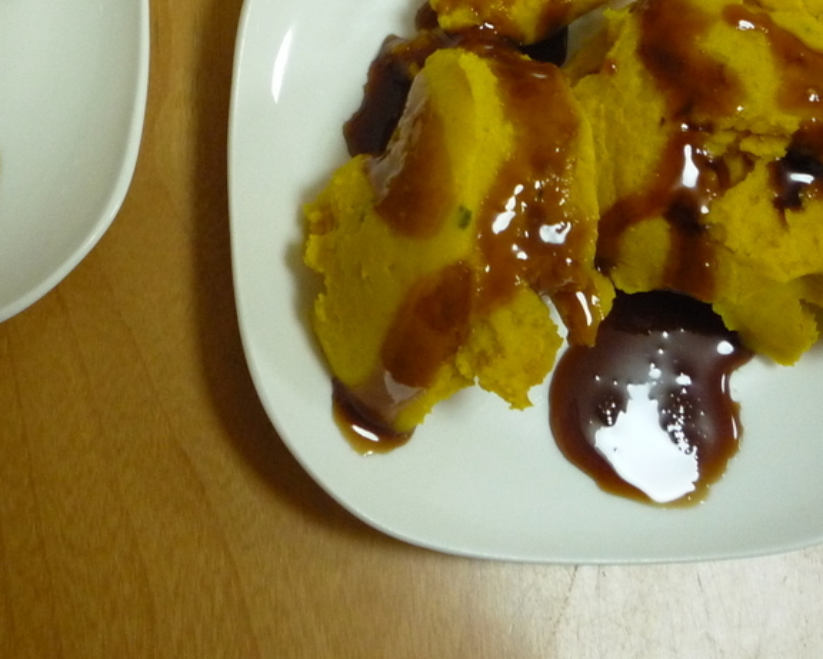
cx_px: 173
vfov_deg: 24.6
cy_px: 130
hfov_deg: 30.3
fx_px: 1486
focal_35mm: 61
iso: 400
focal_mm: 5.2
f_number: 3.3
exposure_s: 1/20
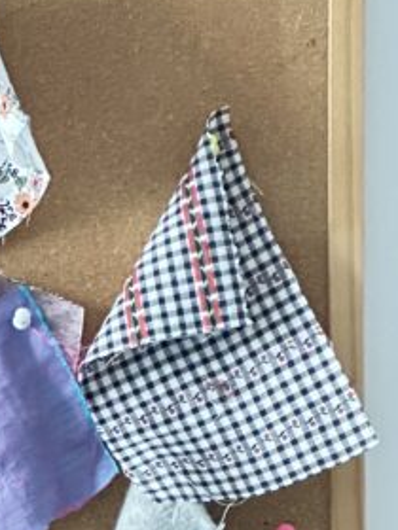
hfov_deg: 5.2
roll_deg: -0.5
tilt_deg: +3.0
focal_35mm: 282
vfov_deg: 6.9
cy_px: 731
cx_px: -267
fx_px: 4323
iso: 1250
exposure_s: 1/37
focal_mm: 9
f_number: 2.8
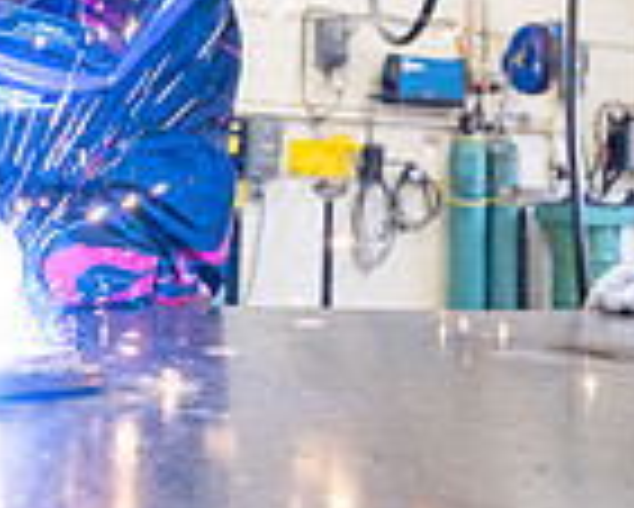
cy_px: 34
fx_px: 1014
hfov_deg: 34.5
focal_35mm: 54
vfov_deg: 27.0
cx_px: 238
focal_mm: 14
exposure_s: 1/200
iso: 1600
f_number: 4
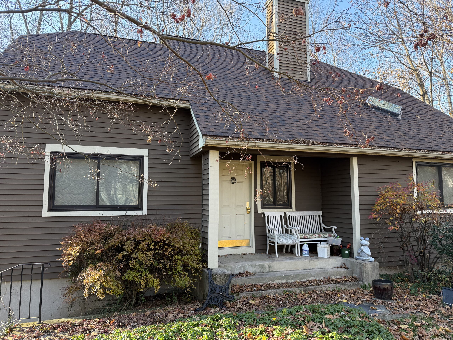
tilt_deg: +6.0
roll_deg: -0.1
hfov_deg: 71.6
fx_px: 314
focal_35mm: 24
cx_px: 226
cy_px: 170
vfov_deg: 56.8
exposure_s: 1/243
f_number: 1.78
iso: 125
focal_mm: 6.76
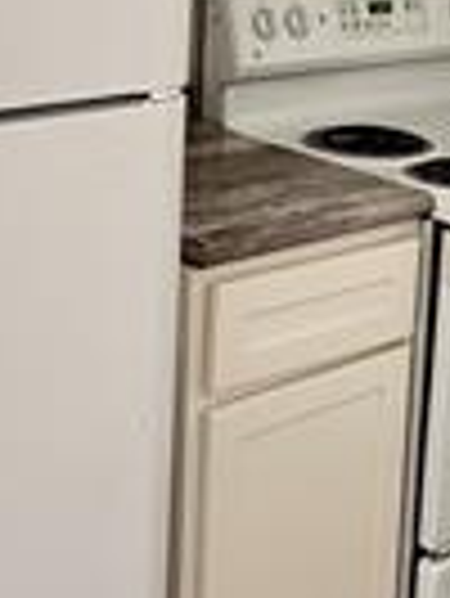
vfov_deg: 23.6
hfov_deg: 18.1
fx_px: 1402
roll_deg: -2.1
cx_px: 342
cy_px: 81
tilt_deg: -7.0
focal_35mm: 81
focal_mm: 2.22
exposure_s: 1/99
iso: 160
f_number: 2.2
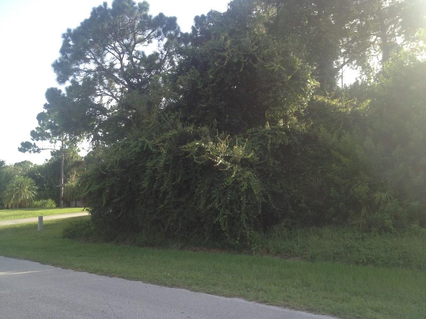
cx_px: 213
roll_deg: -1.3
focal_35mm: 35
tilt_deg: +1.4
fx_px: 431
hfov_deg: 52.6
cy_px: 160
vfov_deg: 40.7
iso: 50
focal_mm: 4.28
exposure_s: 1/349
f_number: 2.4
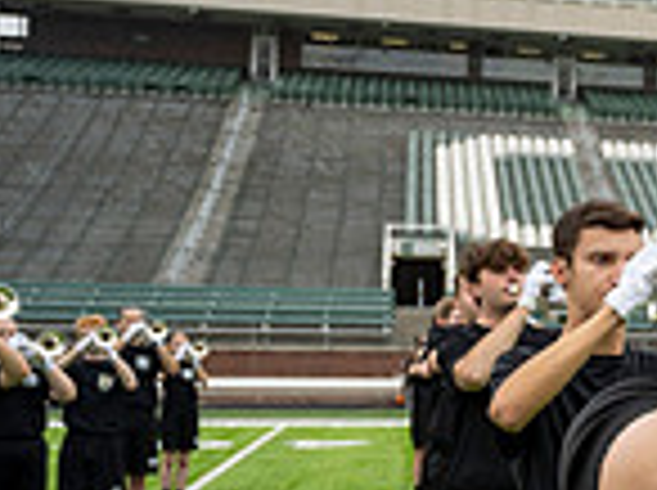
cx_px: 1076
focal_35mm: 92
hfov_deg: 18.2
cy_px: 290
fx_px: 1743
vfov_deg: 16.0
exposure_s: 1/200
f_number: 4
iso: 320
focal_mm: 24
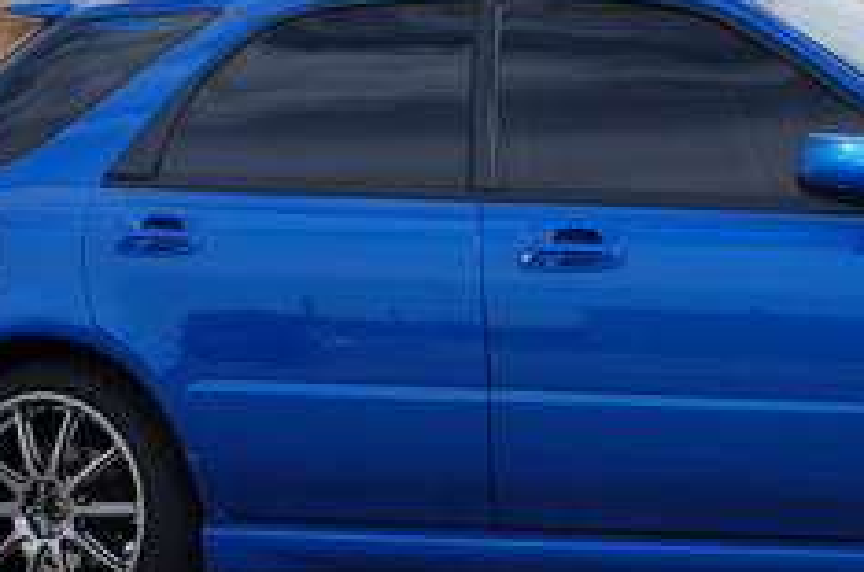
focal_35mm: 115
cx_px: 779
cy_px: 223
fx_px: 2754
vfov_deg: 11.9
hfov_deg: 17.6
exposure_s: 1/200
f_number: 7.1
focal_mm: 28
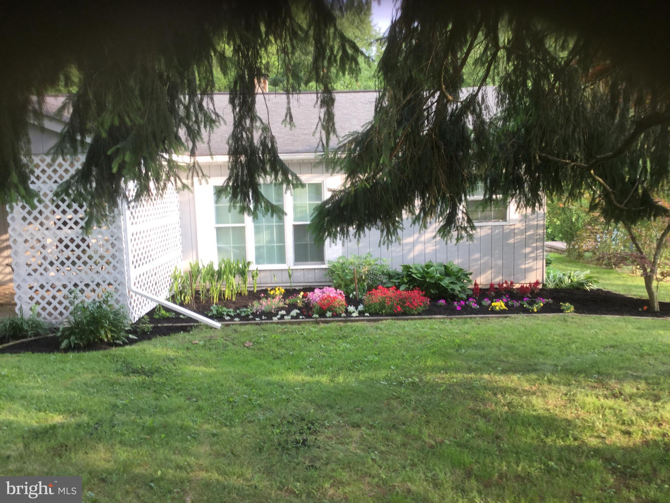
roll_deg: +0.5
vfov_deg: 45.4
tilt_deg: -7.9
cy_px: 252
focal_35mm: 31
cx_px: 335
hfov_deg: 58.4
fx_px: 600
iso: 25
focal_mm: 3.3
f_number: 2.4
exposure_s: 1/60
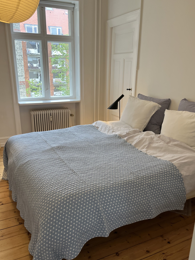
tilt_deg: -19.8
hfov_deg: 46.8
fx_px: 225
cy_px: 143
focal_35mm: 30
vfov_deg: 59.8
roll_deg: +0.7
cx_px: 96
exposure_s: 1/121
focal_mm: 5.1
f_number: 1.6
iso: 125
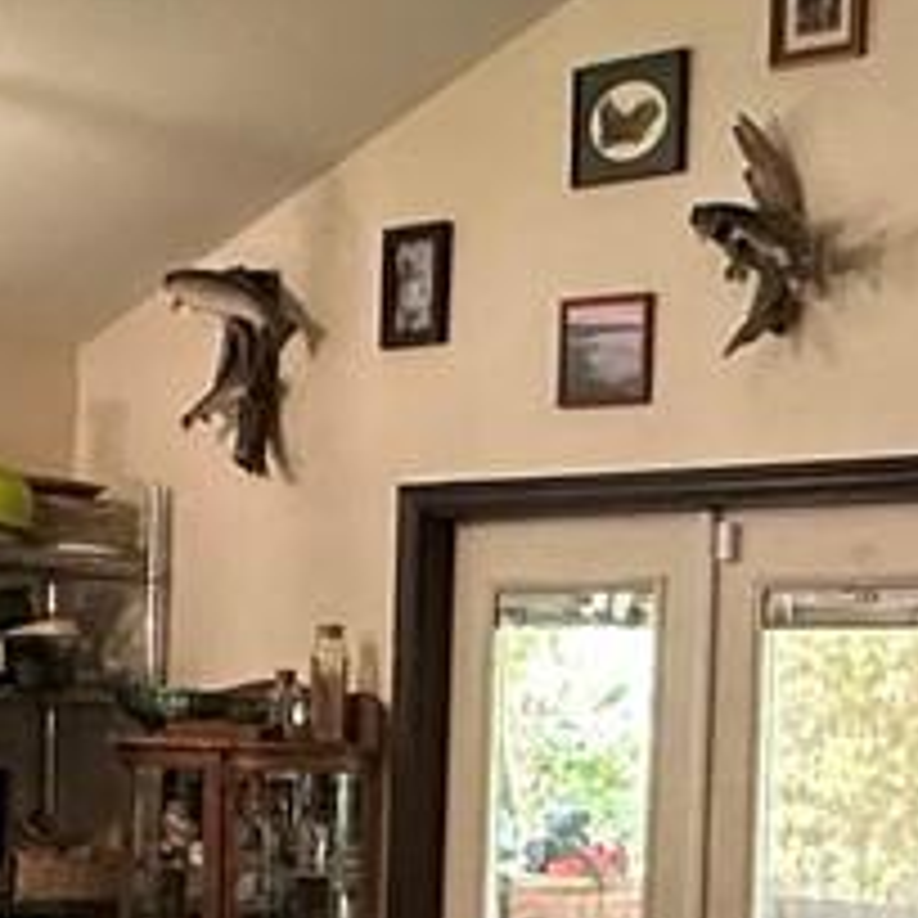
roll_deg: -3.4
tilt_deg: -2.7
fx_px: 2910
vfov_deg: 17.4
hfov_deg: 17.3
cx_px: 1030
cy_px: 954
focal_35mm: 97
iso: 320
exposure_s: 1/60
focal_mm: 2.22
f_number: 2.2
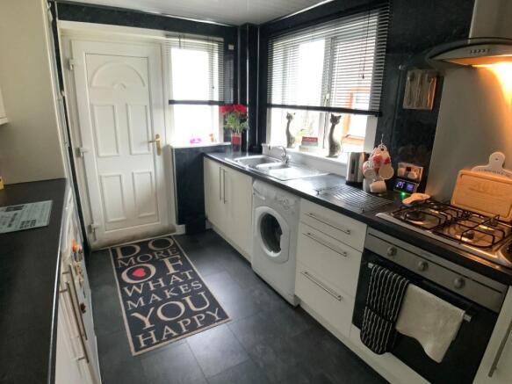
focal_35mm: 29
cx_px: 256
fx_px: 429
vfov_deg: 48.2
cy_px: 192
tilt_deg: -18.3
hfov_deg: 61.7
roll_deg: -0.6
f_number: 1.8
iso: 500
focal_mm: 3
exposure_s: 1/20
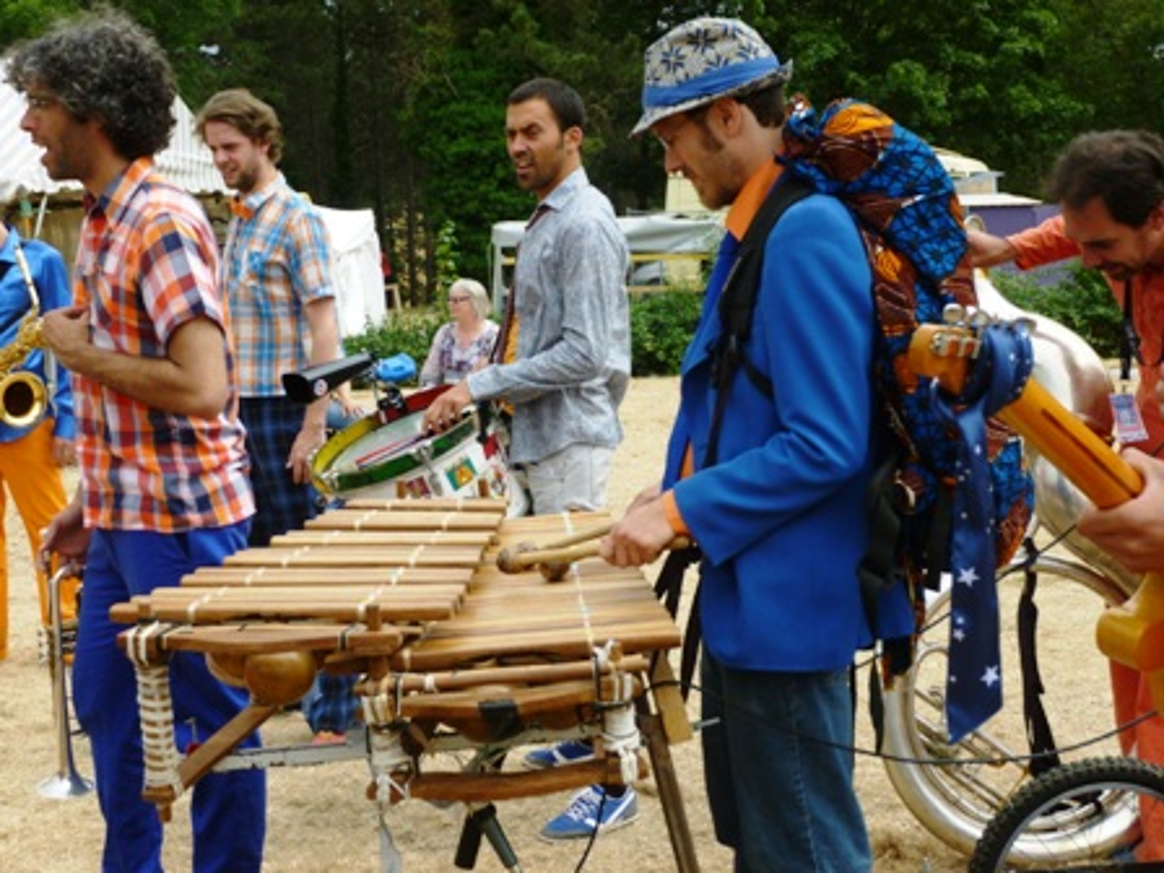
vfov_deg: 24.4
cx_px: 582
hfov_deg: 32.2
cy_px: 436
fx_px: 2018
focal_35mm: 60
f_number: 4.3
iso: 100
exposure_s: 1/500
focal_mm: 10.7
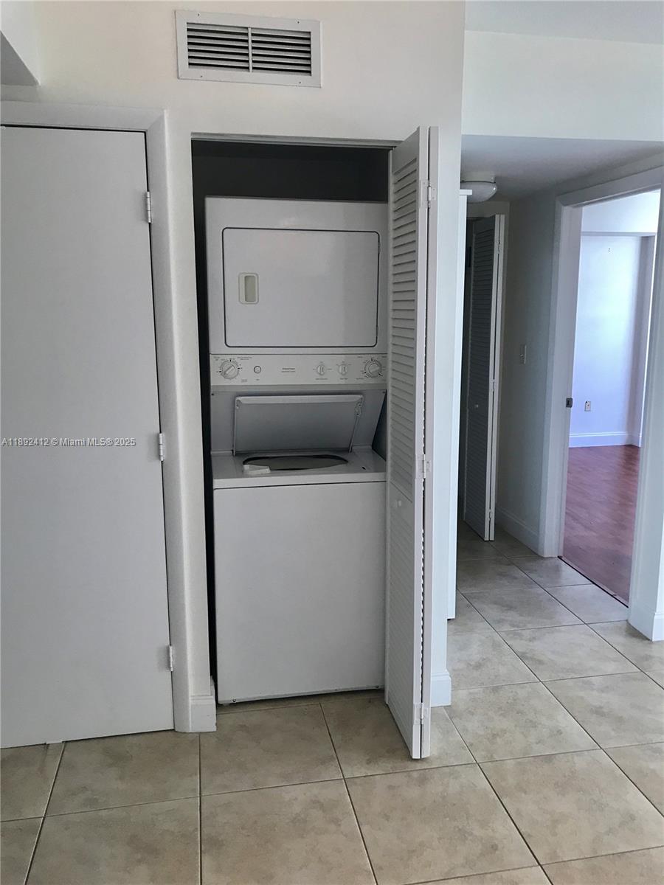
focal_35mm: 28
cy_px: 442
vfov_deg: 63.4
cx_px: 332
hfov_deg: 49.7
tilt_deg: -10.1
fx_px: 716
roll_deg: +0.3
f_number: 1.8
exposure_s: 1/40
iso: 25
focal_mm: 3.99
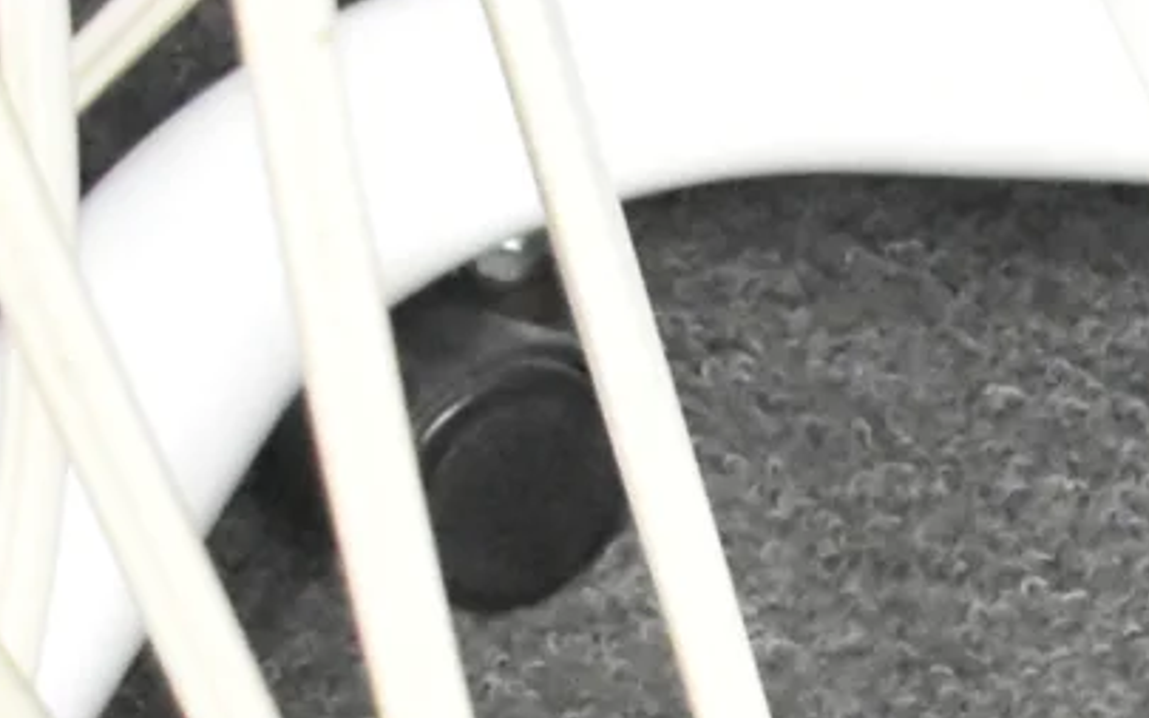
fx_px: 10301
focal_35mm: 329
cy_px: 2114
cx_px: 2973
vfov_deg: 3.9
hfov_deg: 6.1
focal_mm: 34
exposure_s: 1/60
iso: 11400
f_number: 8
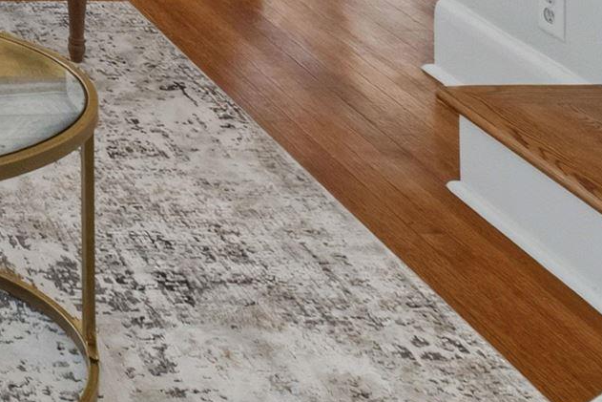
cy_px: -475
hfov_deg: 21.0
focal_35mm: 73
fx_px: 1221
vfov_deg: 14.4
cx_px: -414
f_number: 8
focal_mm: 10
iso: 800
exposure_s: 1/2
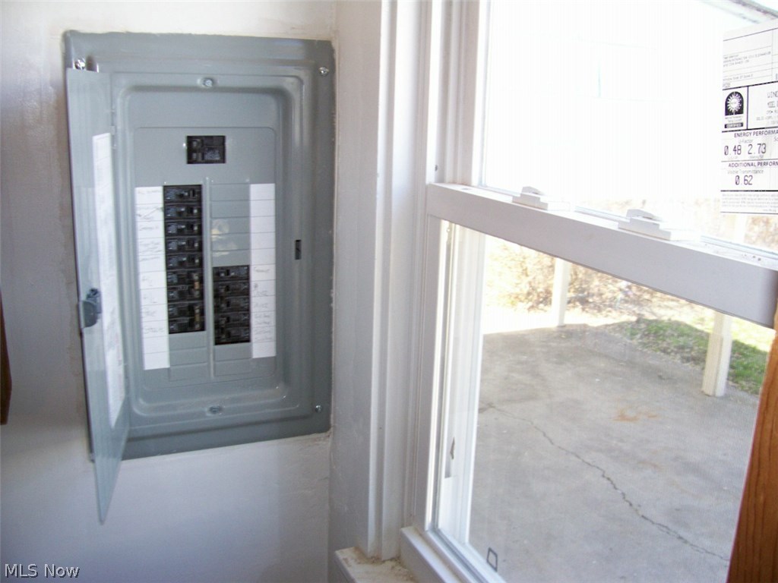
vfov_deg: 41.8
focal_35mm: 34
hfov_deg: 54.0
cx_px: 389
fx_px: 764
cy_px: 292
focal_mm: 5.6
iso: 80
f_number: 2.7
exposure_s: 1/64
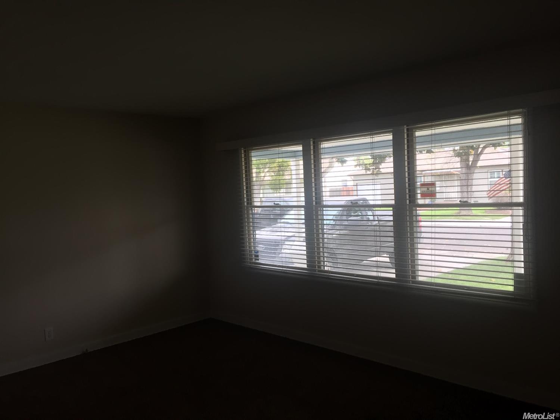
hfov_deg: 61.7
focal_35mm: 29
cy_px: 210
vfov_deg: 48.2
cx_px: 280
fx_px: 469
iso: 50
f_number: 2.2
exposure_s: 1/120
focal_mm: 4.15
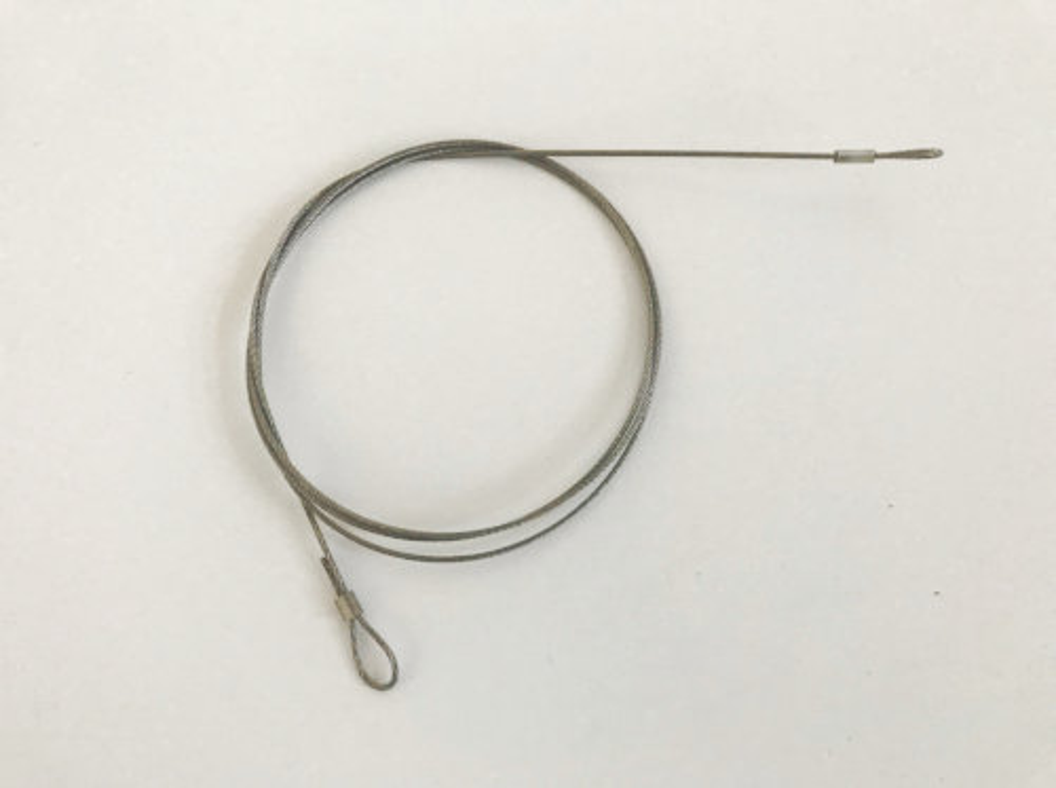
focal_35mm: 28
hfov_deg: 63.5
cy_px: 394
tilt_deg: -82.3
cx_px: 528
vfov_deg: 49.6
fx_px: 853
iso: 50
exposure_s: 1/17
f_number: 1.8
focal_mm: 3.99
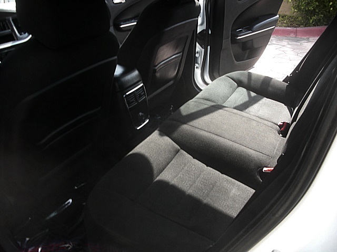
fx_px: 350
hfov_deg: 51.4
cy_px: 126
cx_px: 168
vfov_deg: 39.7
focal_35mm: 36
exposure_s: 1/80
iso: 50
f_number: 2.8
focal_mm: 6.3
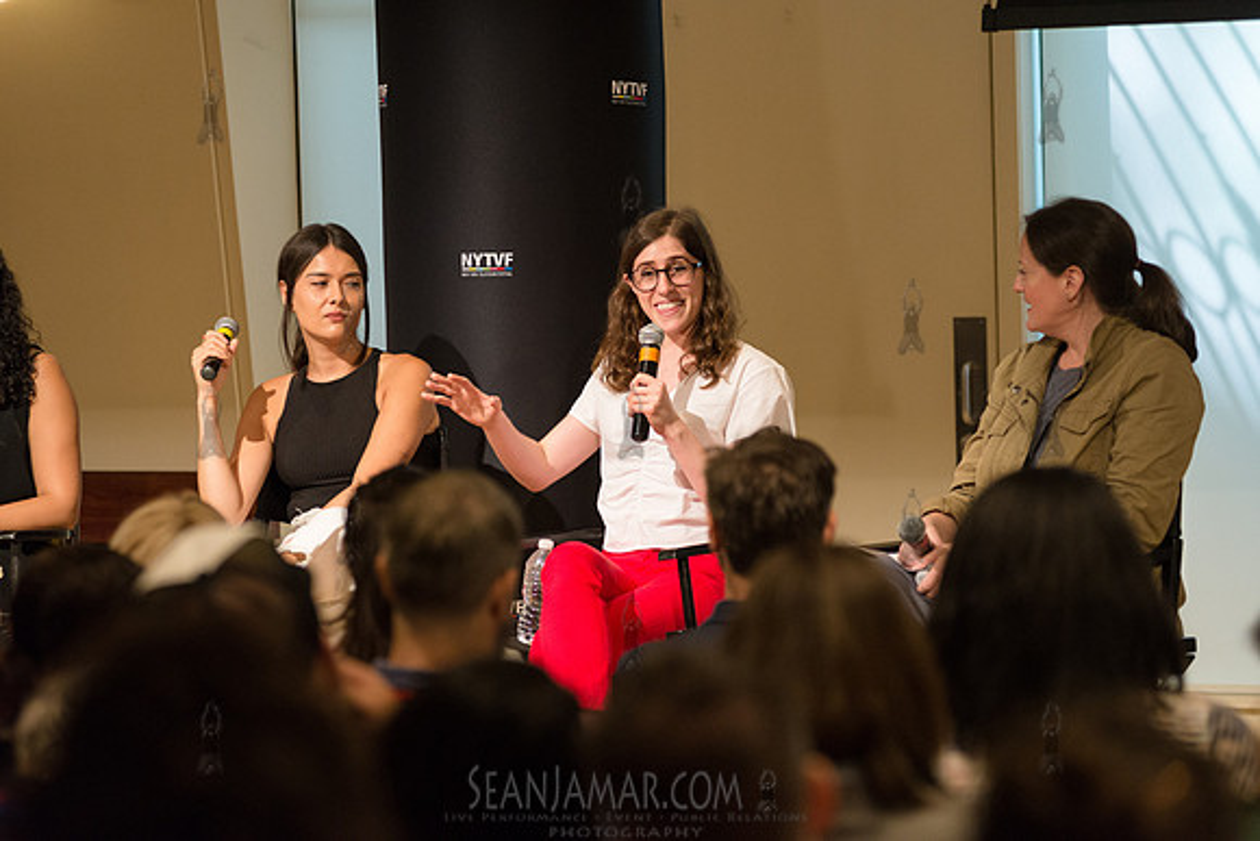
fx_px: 4726
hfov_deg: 15.2
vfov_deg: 10.2
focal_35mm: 135
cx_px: 630
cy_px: 420
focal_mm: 135
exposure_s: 1/320
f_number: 4
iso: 2500
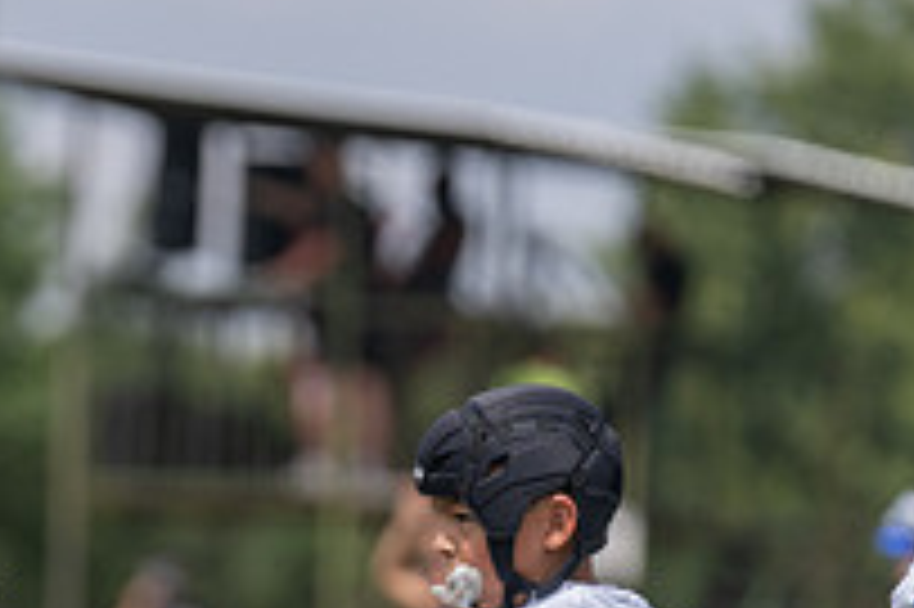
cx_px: -77
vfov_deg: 2.4
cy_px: 786
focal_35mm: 572
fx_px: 14510
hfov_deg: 3.6
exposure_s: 1/1600
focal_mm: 200
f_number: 3.5
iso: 100
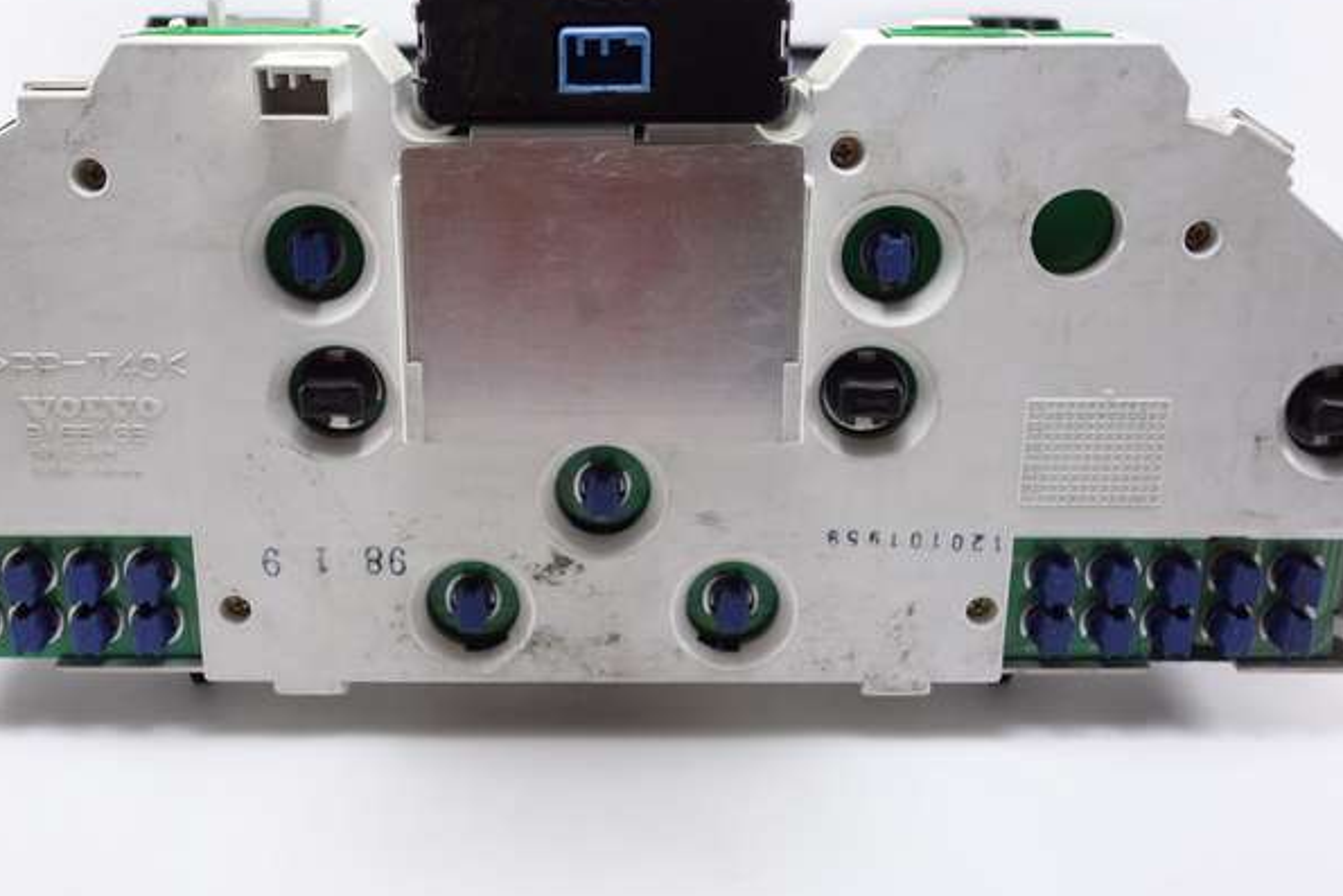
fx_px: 1492
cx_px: 605
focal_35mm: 40
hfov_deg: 48.4
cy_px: 363
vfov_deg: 33.3
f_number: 2.2
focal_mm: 11.6
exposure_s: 1/60
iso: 125
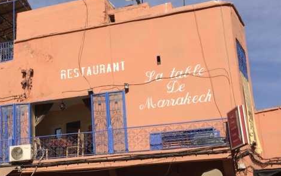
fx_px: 398
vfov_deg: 24.6
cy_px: 131
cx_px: 68
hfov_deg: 37.8
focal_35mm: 52
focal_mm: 4.15
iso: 25
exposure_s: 1/1709
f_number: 2.2
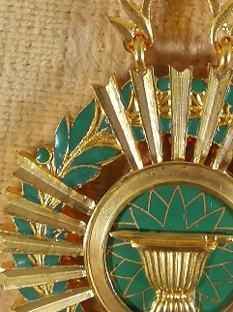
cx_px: 206
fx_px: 872
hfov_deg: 15.1
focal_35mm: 97
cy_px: -41
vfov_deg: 19.3
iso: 100
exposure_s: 1/100
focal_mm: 2.26
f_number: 2.2
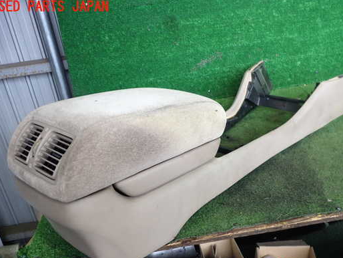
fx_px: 347
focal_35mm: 35
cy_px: 149
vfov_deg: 40.6
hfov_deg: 52.5
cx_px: 188
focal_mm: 5.4
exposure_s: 1/50
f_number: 2.3
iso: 200
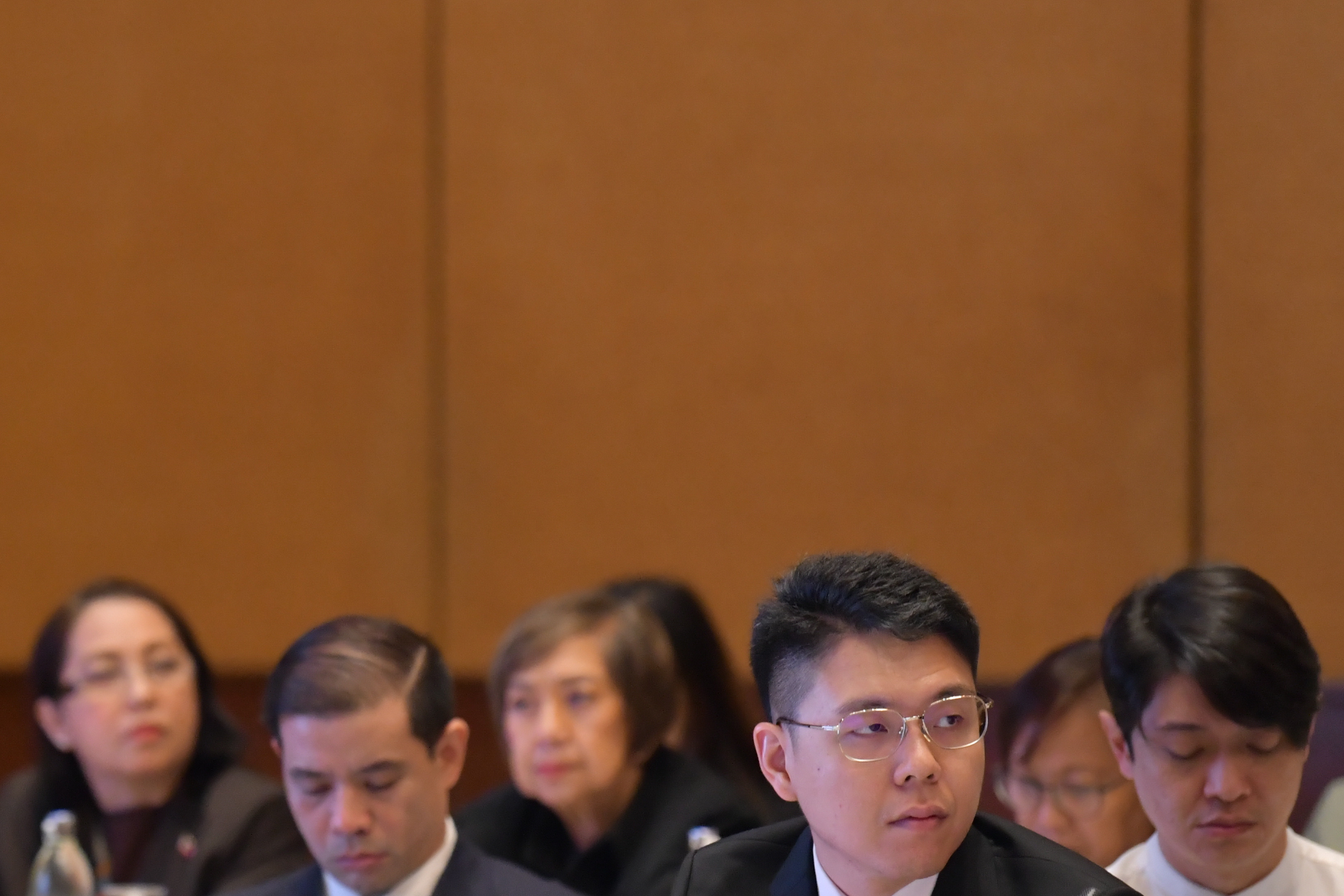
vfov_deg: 3.8
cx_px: 80
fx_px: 13626
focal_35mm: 365
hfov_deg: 5.6
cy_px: 592
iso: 2000
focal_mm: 165
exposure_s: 1/160
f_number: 2.8
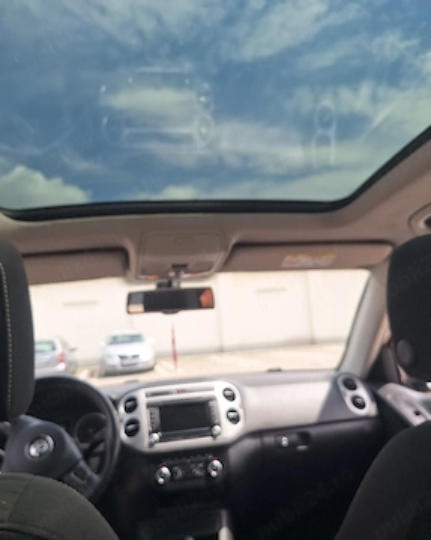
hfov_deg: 56.8
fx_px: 399
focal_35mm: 25
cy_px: 287
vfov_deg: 68.0
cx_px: 218
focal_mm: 5.54
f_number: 1.8
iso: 40
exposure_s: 1/1250
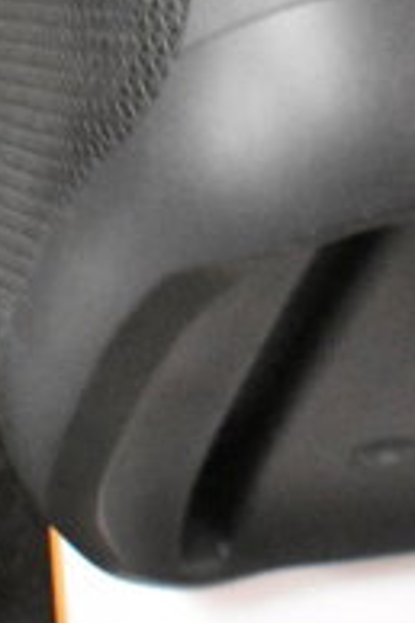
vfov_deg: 10.2
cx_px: 499
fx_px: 3315
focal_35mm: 191
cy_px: -454
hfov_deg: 7.1
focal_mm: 27
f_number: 4
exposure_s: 1/40
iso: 10000
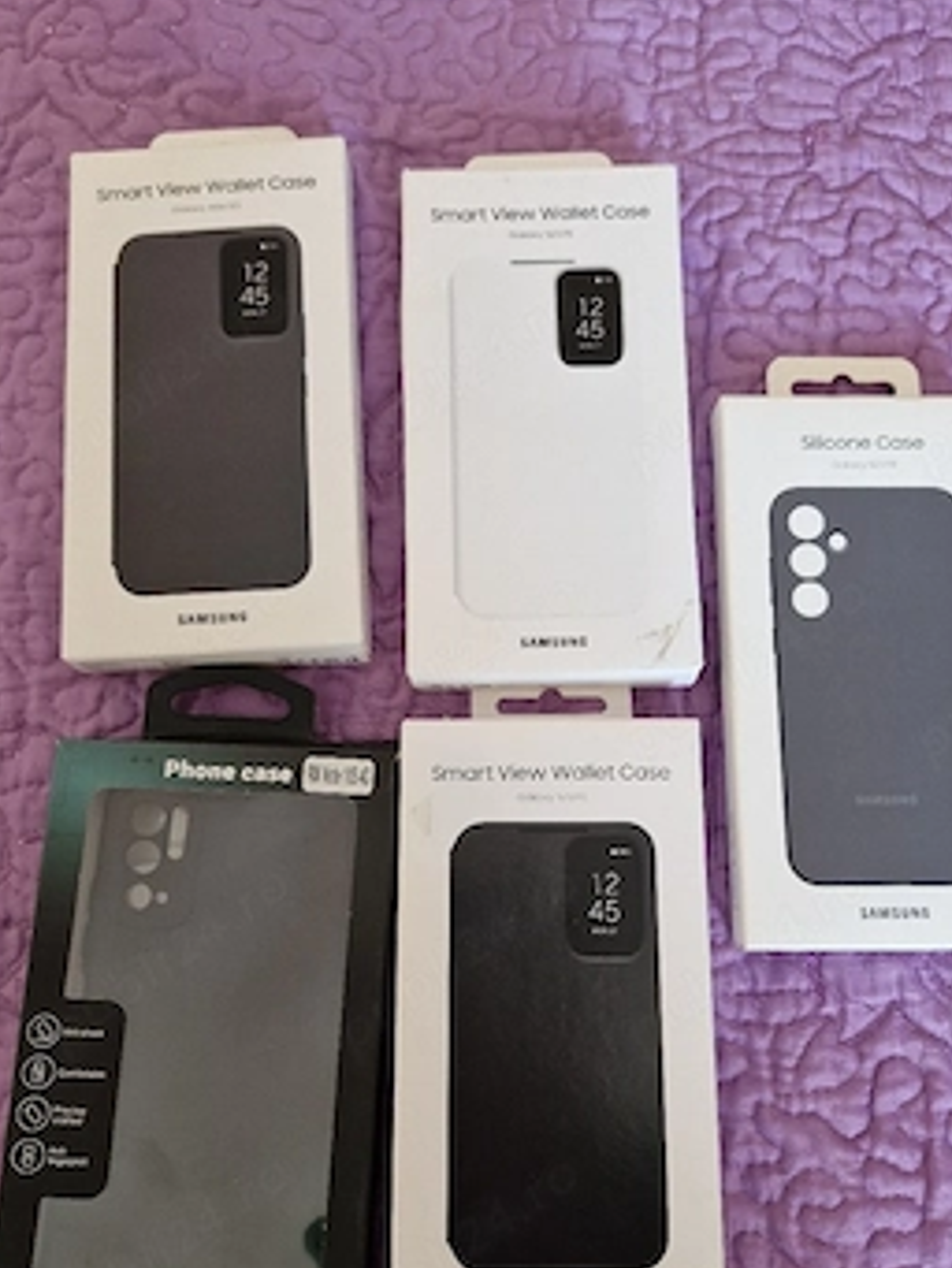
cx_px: 532
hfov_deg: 51.3
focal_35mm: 27
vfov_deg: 65.1
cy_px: 714
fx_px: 989
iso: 50
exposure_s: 1/100
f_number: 1.8
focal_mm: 5.54
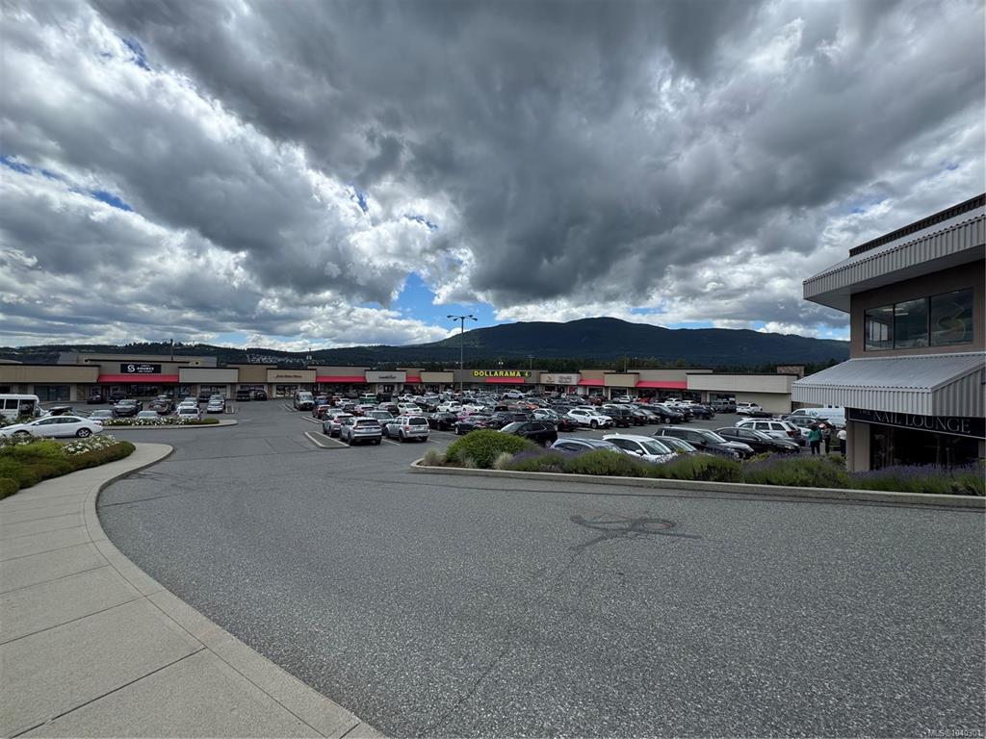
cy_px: 370
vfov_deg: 85.7
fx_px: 399
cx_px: 493
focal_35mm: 14
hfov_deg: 102.1
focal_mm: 2.22
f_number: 2.2
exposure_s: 1/1832
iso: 40
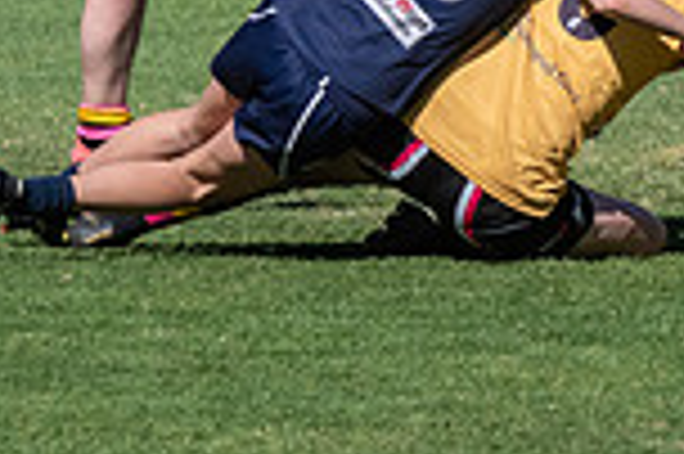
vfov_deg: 0.8
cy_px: -388
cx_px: 148
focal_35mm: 1739
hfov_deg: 1.2
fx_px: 33005
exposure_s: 1/3200
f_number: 10
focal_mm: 250
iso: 800
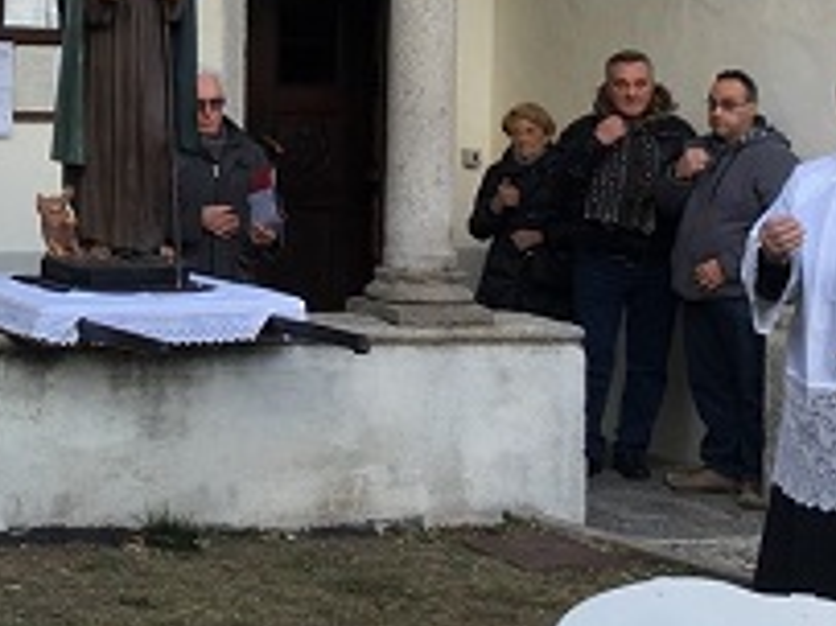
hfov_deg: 18.6
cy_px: -35
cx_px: -173
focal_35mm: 100
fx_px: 2414
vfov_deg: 14.5
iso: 25
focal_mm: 4.15
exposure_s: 1/165
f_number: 2.2
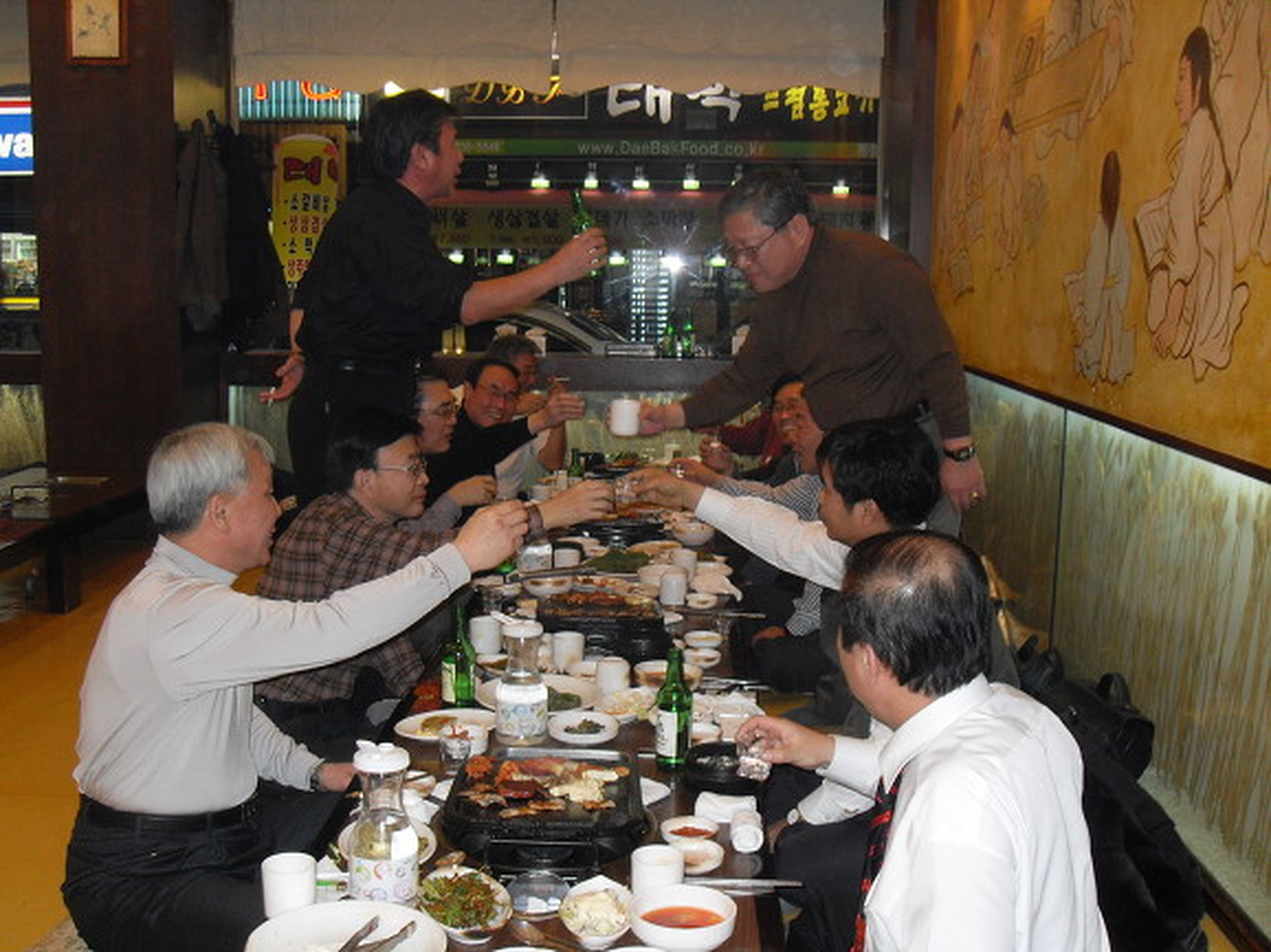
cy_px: 476
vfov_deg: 38.6
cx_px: 636
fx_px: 1358
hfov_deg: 50.2
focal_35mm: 37
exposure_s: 1/45
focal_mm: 6.3
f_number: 2.8
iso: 120
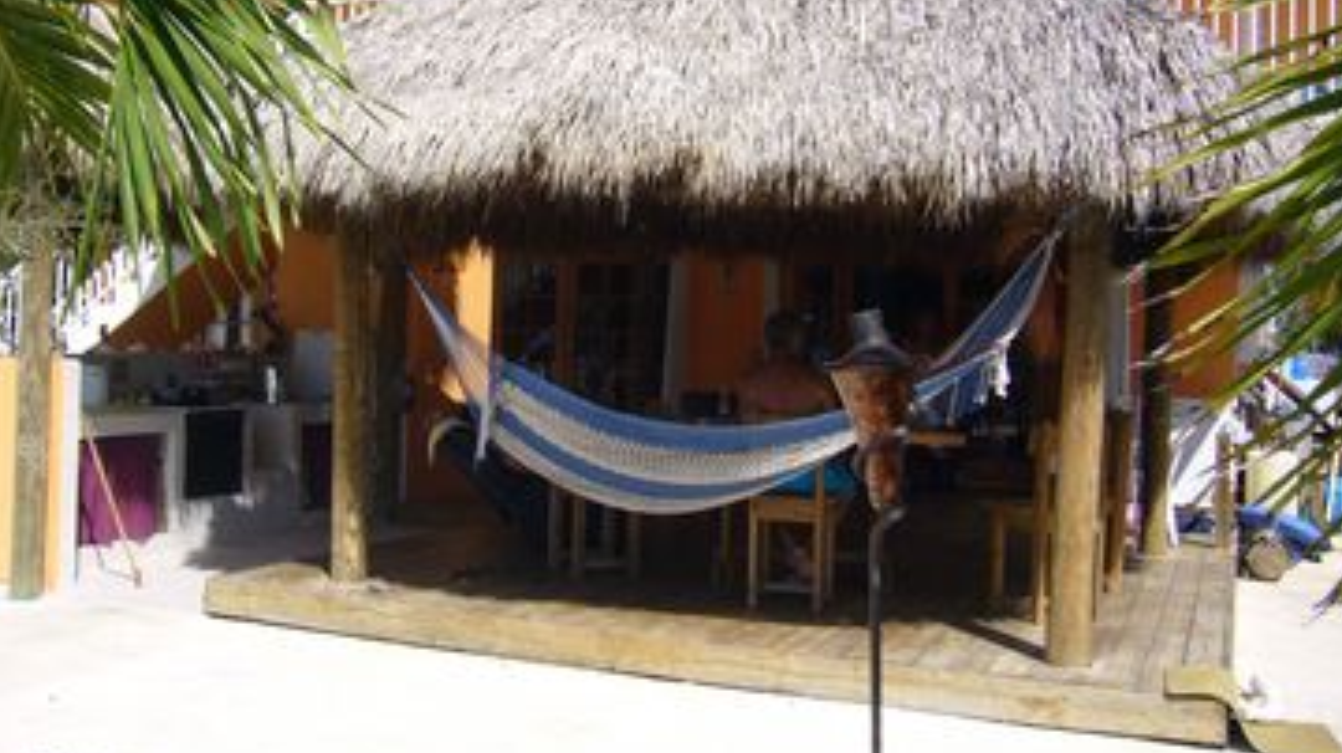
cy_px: 302
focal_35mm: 39
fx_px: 1387
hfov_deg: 51.6
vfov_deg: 30.3
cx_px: 675
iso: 80
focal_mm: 5.8
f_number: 5.6
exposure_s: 1/320
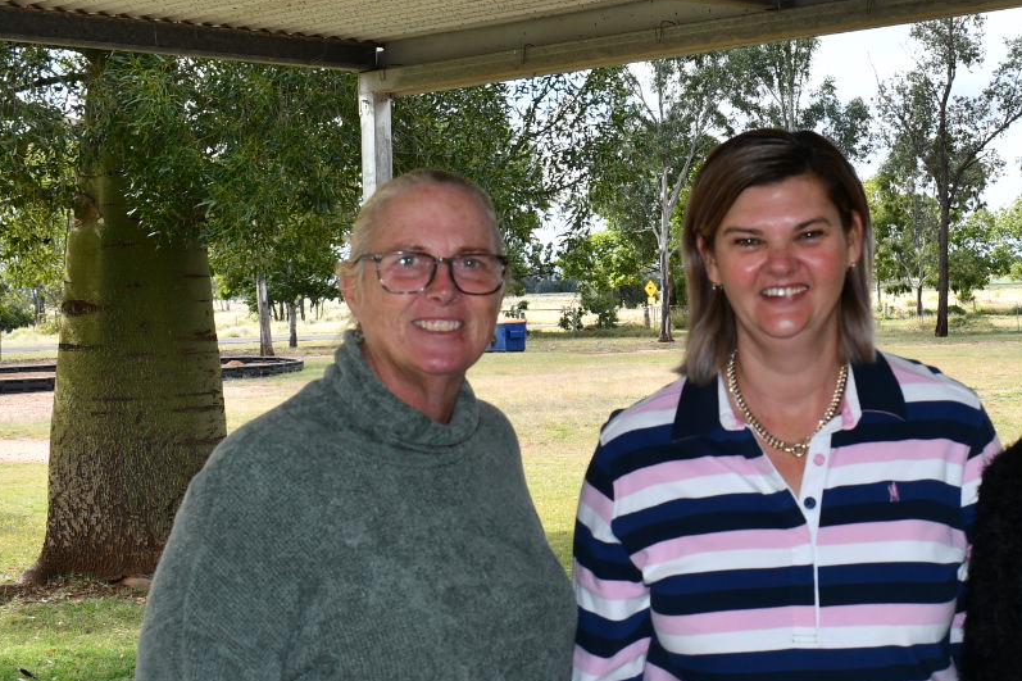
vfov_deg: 21.5
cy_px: 274
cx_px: 826
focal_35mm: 63
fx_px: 1788
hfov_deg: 31.1
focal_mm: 21
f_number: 5.6
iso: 100
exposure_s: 1/250
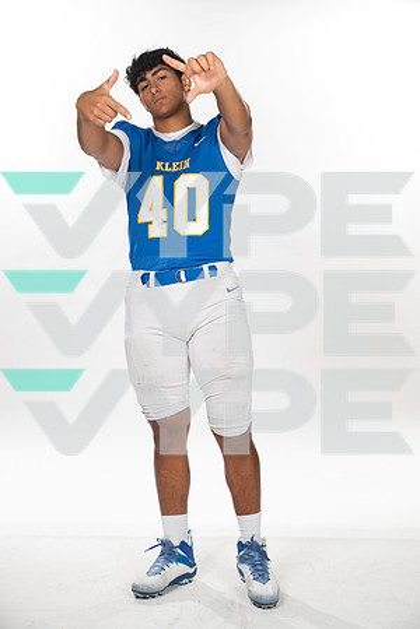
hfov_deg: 22.6
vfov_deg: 33.4
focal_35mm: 60
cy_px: 314
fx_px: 1050
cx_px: 210
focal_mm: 60
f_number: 7.1
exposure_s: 1/320
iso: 800
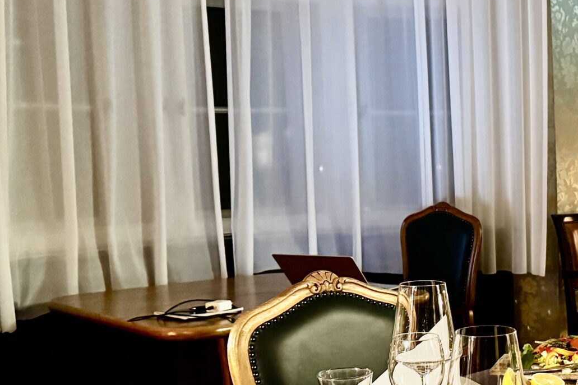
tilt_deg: -6.6
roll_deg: +0.5
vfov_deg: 21.8
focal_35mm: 62
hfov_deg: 29.1
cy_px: 270
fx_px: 995
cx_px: 645
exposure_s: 1/33
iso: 1000
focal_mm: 6.76
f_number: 1.78
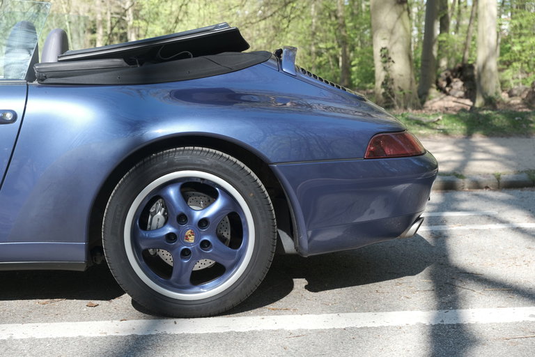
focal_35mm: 61
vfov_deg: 22.3
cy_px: 178
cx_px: 268
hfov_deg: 32.9
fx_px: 906
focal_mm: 40.7
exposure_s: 1/250
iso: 320
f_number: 5
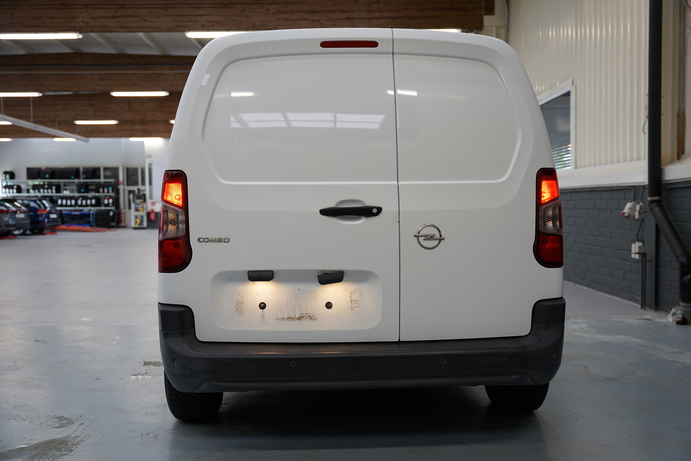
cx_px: 346
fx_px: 630
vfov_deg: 40.2
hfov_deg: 57.5
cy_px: 230
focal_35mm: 33
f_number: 2.8
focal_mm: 32.8
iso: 160
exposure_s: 1/60
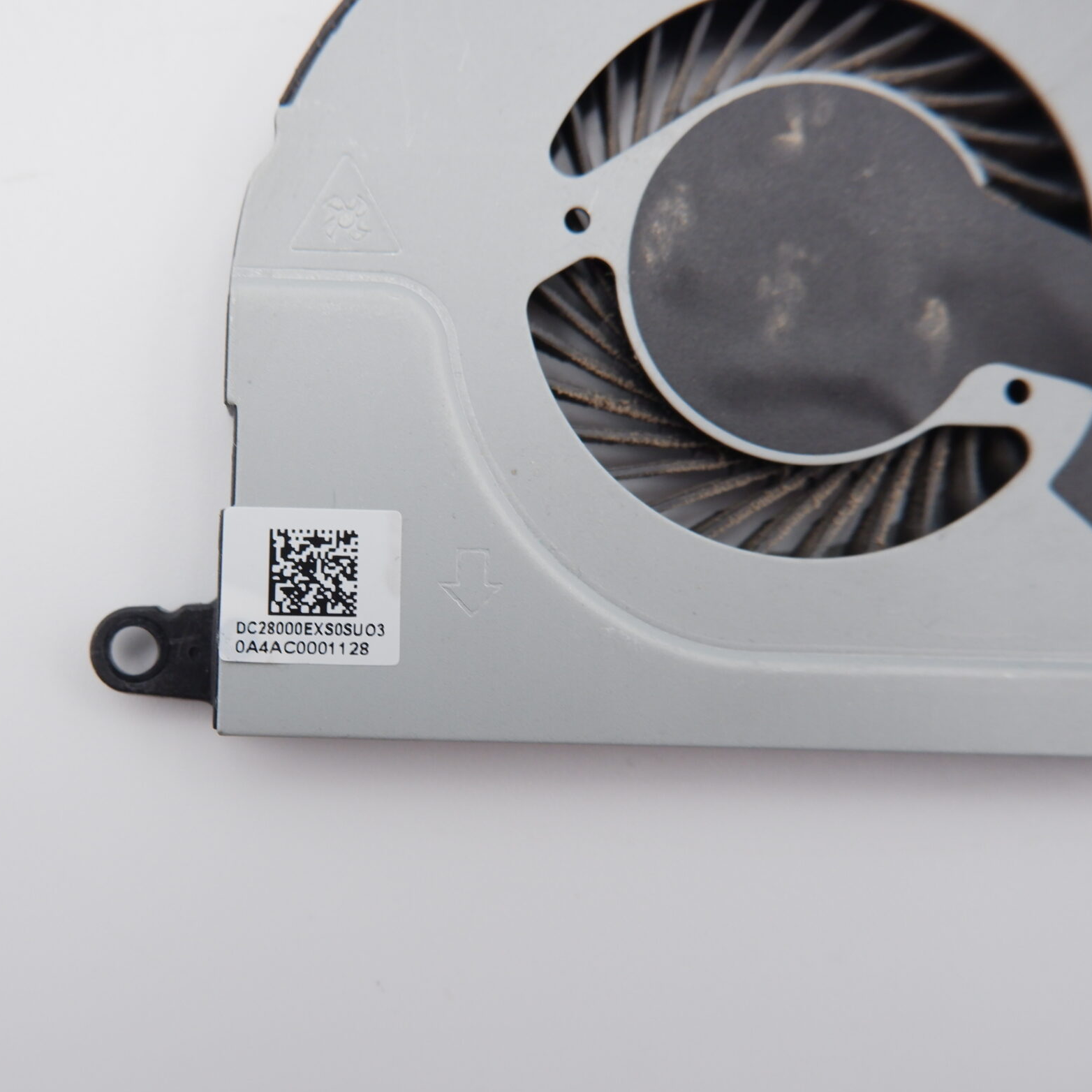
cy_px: 568
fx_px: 1142
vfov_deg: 51.1
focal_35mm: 32
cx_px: 303
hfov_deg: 49.5
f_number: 5.6
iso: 800
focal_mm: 15
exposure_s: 1/180
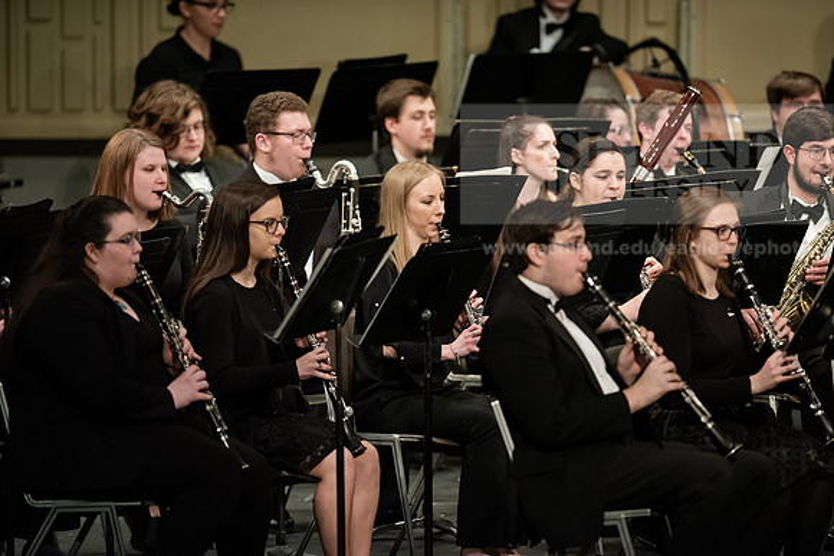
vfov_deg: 4.6
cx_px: 417
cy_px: 278
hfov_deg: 6.9
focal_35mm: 300
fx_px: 6951
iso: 4000
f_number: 3.2
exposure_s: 1/250
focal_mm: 300
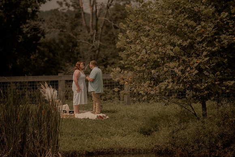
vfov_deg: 6.9
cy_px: 78
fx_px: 1305
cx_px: 118
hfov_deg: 10.3
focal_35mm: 200
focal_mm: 200
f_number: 2.8
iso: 125
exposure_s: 1/1600
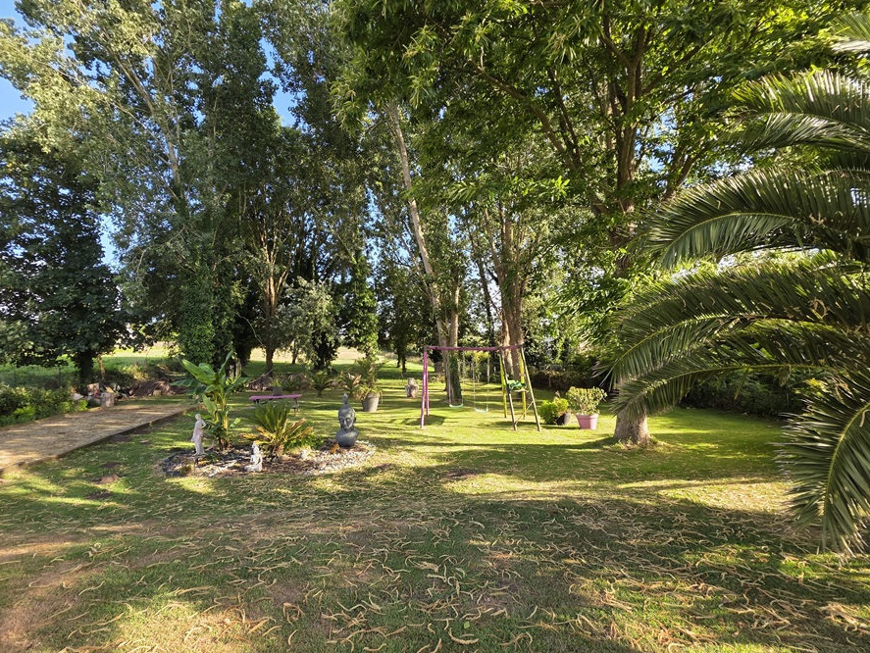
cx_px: 396
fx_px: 377
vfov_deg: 81.7
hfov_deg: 97.9
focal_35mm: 15
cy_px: 342
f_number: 1.9
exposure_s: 1/438
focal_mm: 2.2
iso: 40
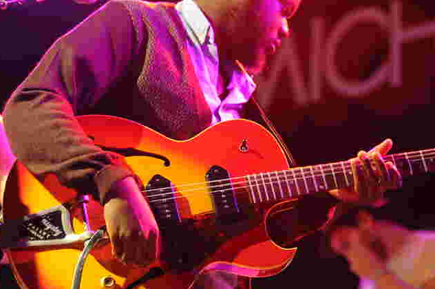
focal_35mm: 117
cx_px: 288
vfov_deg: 11.7
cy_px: 117
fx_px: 1412
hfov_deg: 17.5
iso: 3200
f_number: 2.8
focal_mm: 78
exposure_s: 1/80
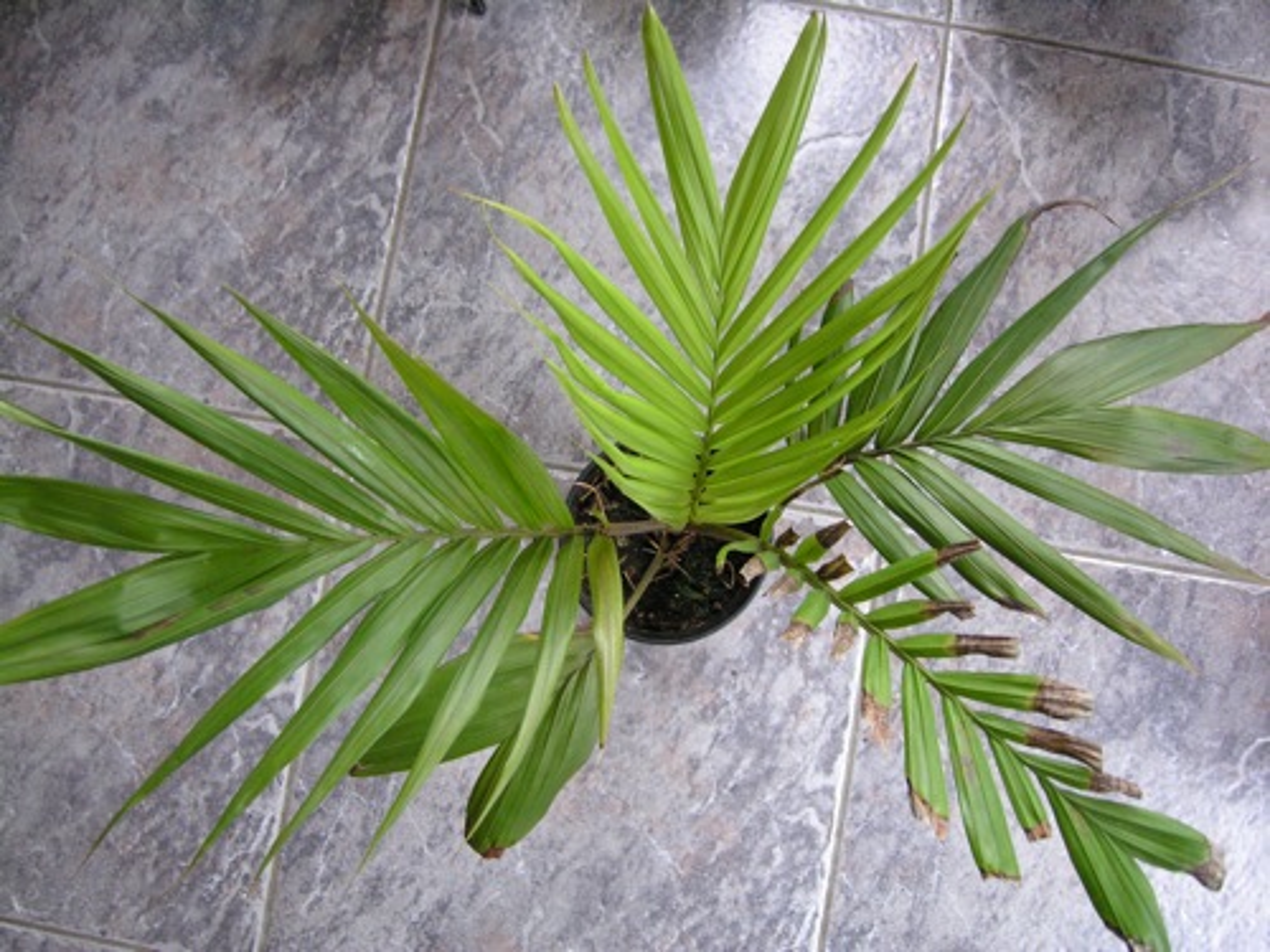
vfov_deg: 56.8
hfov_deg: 71.6
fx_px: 881
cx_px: 635
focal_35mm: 24
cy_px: 476
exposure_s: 1/18.1
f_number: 2.6
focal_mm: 6.1
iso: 200
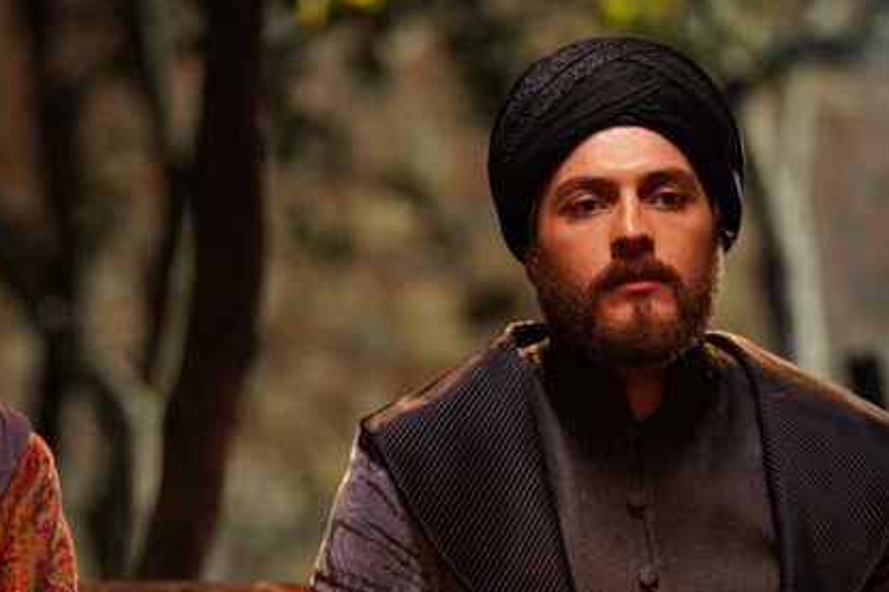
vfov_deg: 5.5
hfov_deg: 8.2
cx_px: 268
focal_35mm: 251
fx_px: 6196
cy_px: 550
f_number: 2.8
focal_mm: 133
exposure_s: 1/25
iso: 1250
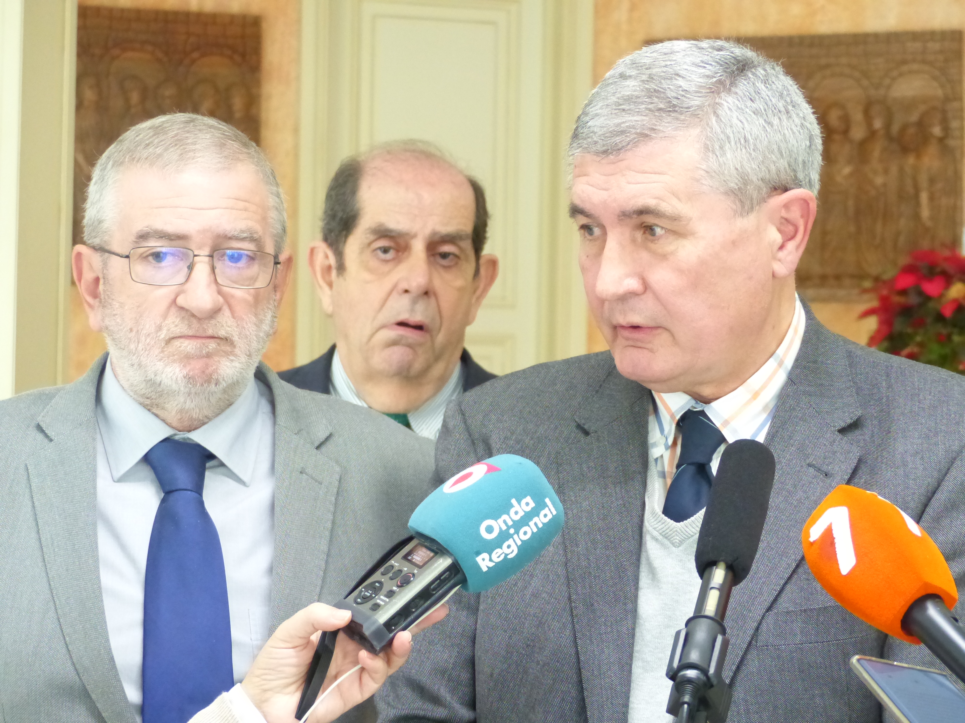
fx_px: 2843
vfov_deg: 14.5
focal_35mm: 102
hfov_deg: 19.3
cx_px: 482
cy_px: 362
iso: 800
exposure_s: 1/80
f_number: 2.8
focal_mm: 18.3
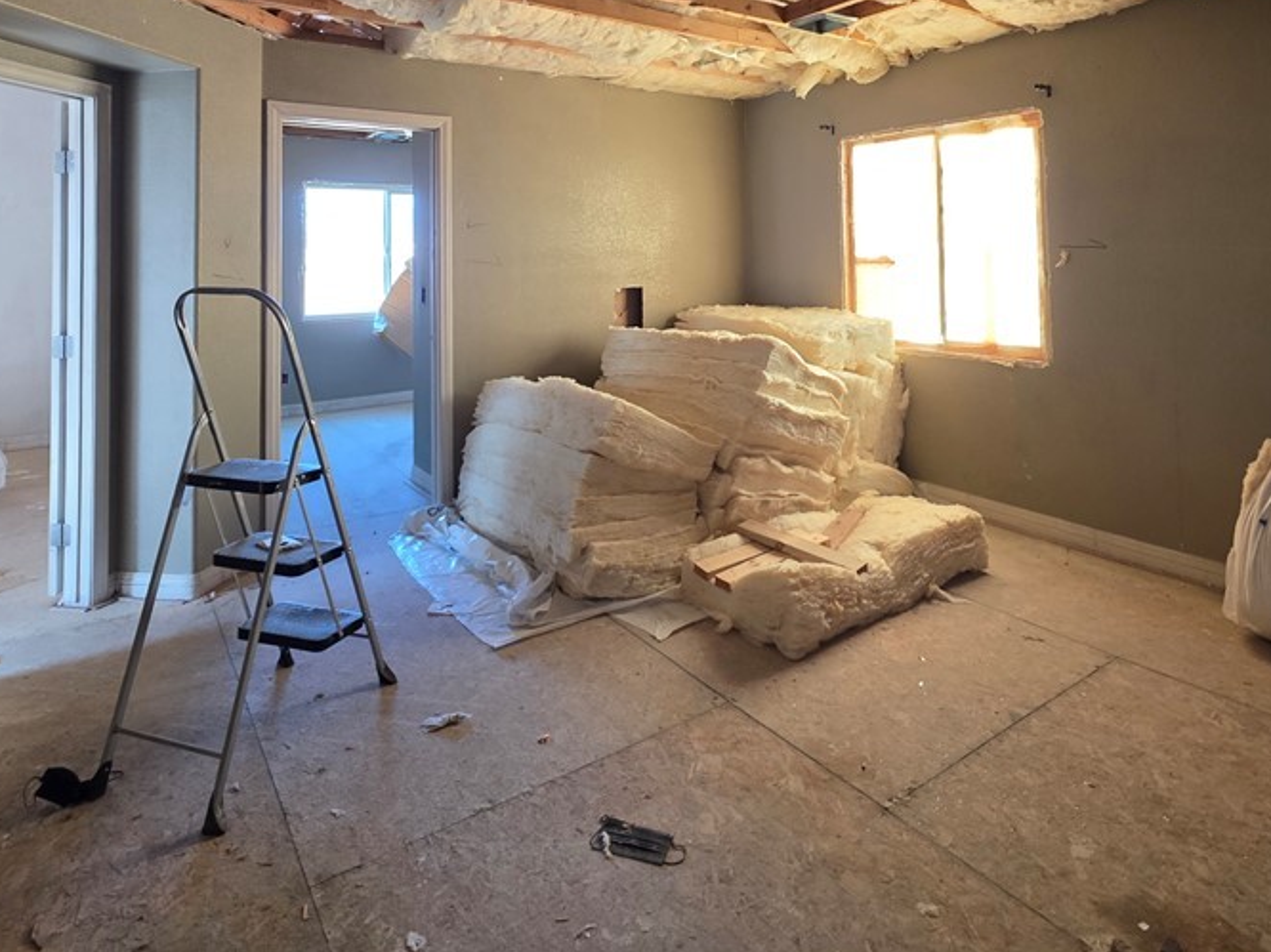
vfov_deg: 61.7
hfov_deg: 81.8
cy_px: 223
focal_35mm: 20
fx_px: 734
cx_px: 643
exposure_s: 1/60
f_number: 1.9
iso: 200
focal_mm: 2.2
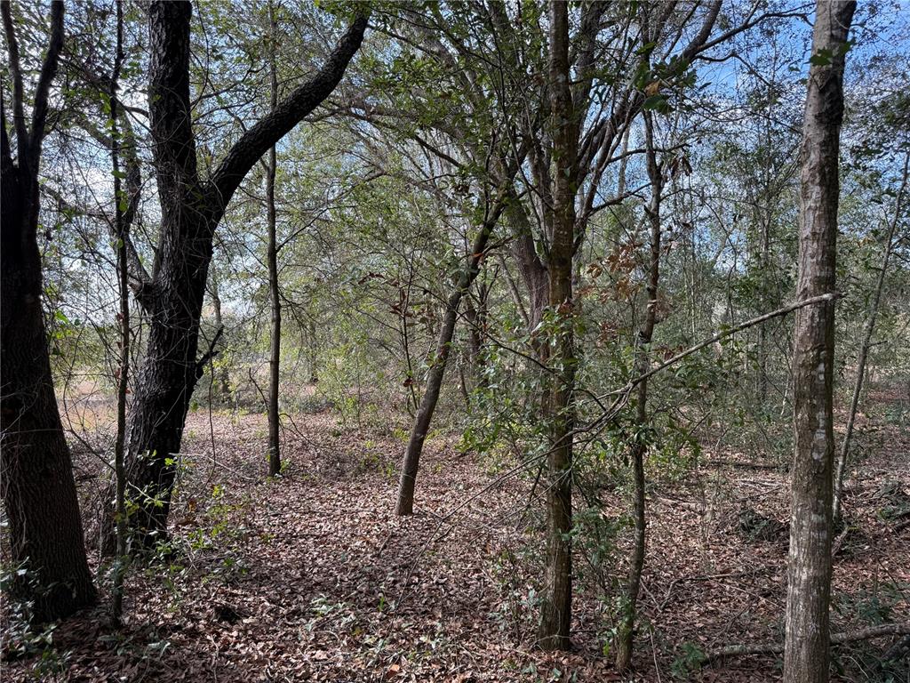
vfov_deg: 56.8
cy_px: 342
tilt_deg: +1.9
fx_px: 631
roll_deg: +0.8
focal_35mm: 24
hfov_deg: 71.6
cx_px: 455
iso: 100
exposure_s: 1/491
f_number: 1.78
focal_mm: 6.76
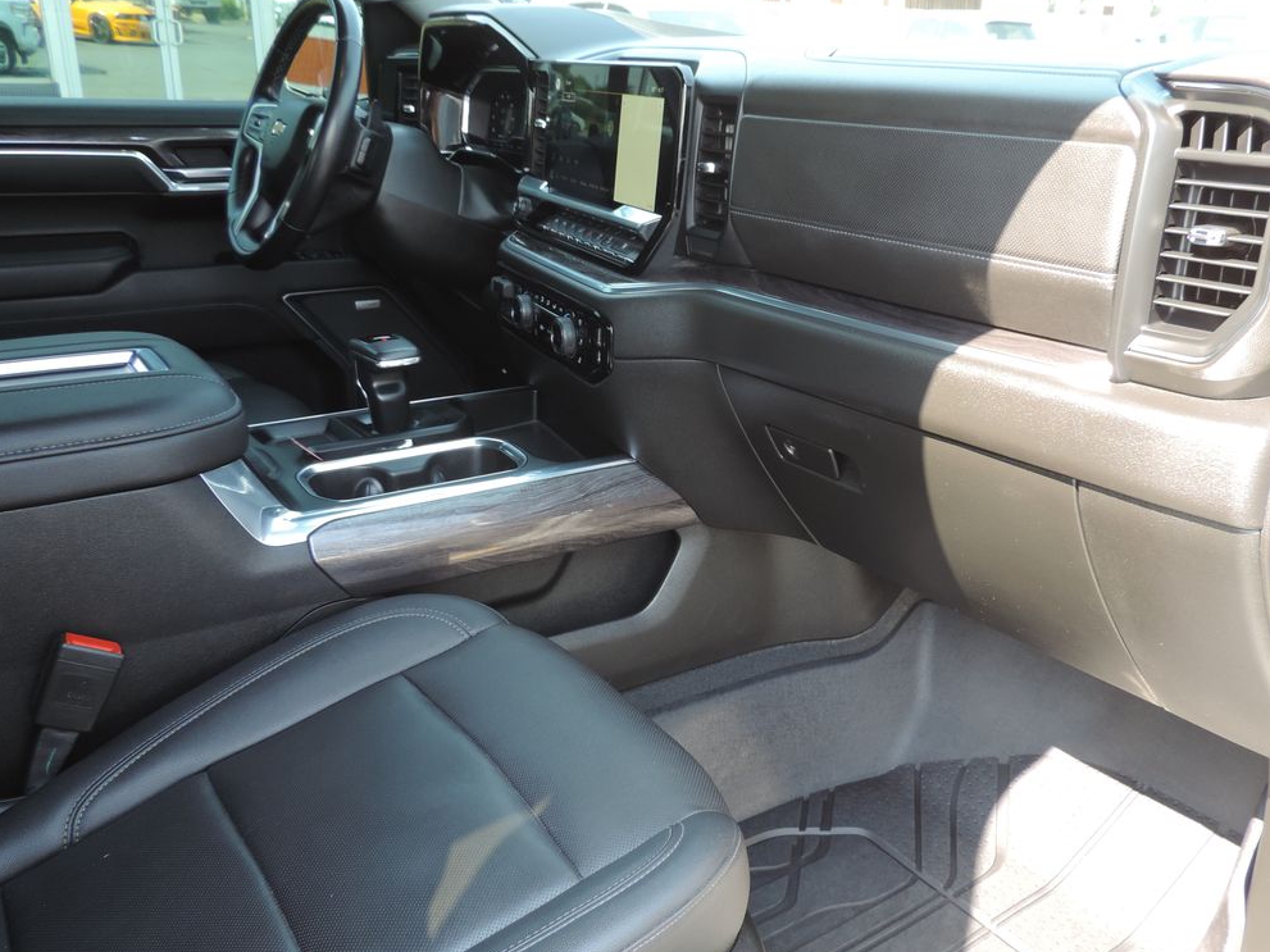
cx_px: 734
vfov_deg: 45.4
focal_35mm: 31
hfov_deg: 58.1
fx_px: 1137
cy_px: 456
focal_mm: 4.3
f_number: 3
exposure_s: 1/40
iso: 80
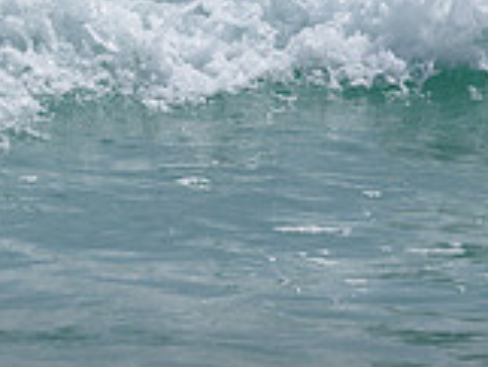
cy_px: -189
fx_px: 21035
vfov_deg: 1.0
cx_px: -333
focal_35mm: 1491
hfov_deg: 1.3
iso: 72
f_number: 5.6
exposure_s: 1/2000
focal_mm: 390
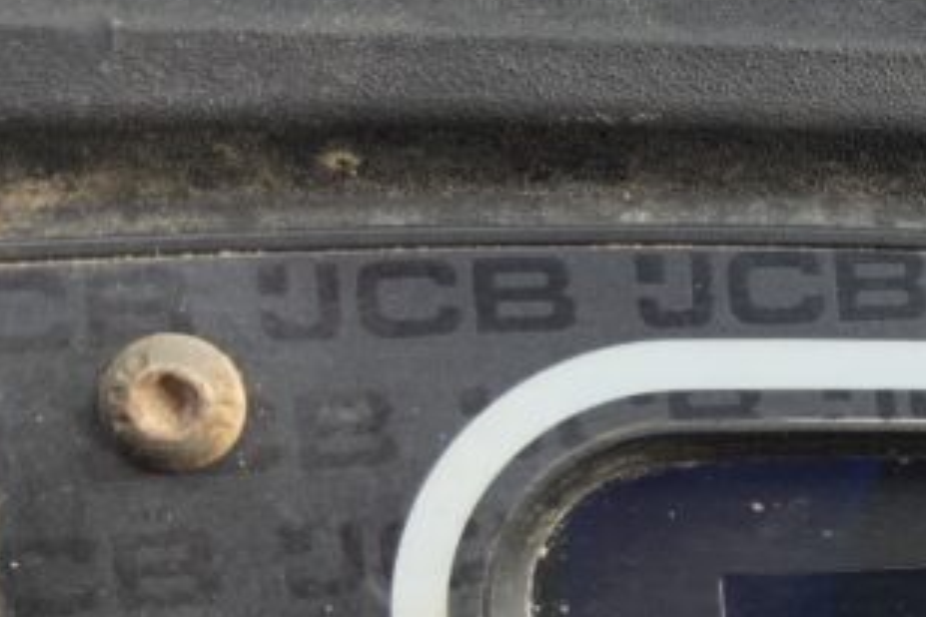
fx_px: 2572
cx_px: 1507
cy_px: 623
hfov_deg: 17.6
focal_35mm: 100
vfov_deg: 13.5
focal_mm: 3
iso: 25
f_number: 1.8
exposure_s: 1/122
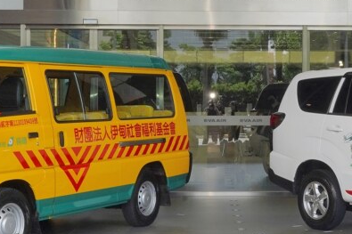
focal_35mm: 92
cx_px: 241
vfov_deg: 14.8
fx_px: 900
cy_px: 114
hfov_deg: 22.0
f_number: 22
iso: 800
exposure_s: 1/100
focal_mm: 26.6
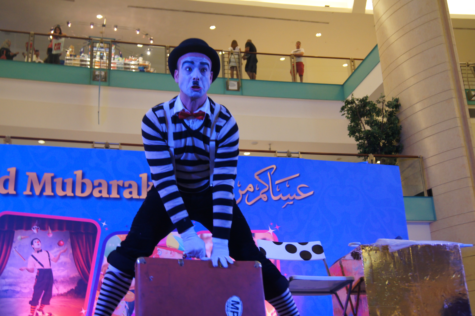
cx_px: 238
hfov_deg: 43.6
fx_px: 593
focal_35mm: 45
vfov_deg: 29.8
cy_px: 158
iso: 1000
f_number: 4.5
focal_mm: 30
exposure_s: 1/50
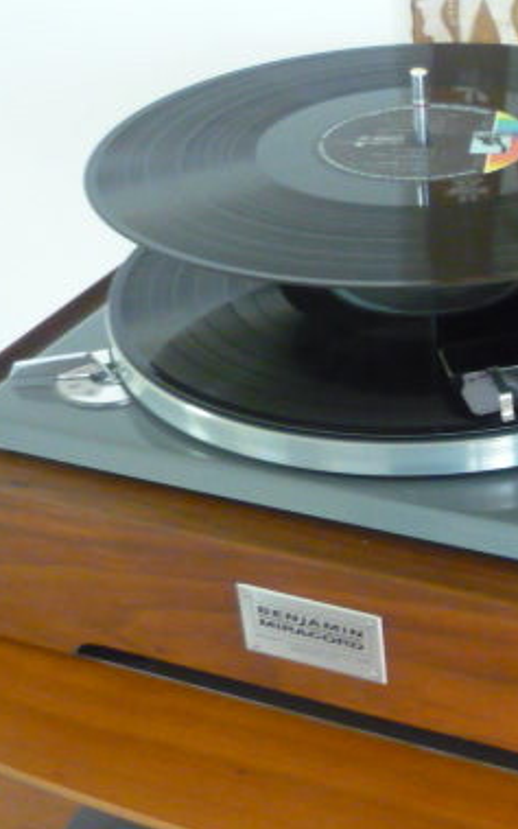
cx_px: 535
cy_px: 470
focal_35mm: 59
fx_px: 1332
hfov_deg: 21.1
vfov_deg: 34.5
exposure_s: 1/20
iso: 800
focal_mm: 5.5
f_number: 2.8
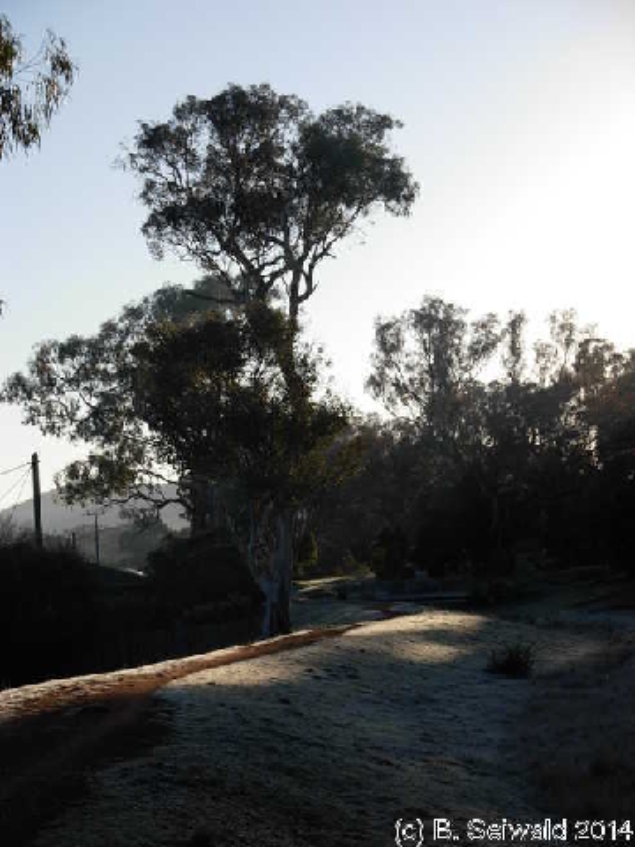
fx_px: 2177
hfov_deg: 16.6
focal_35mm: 89
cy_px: 424
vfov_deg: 22.0
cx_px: 318
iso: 79
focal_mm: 14.7
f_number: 3.8
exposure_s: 1/664
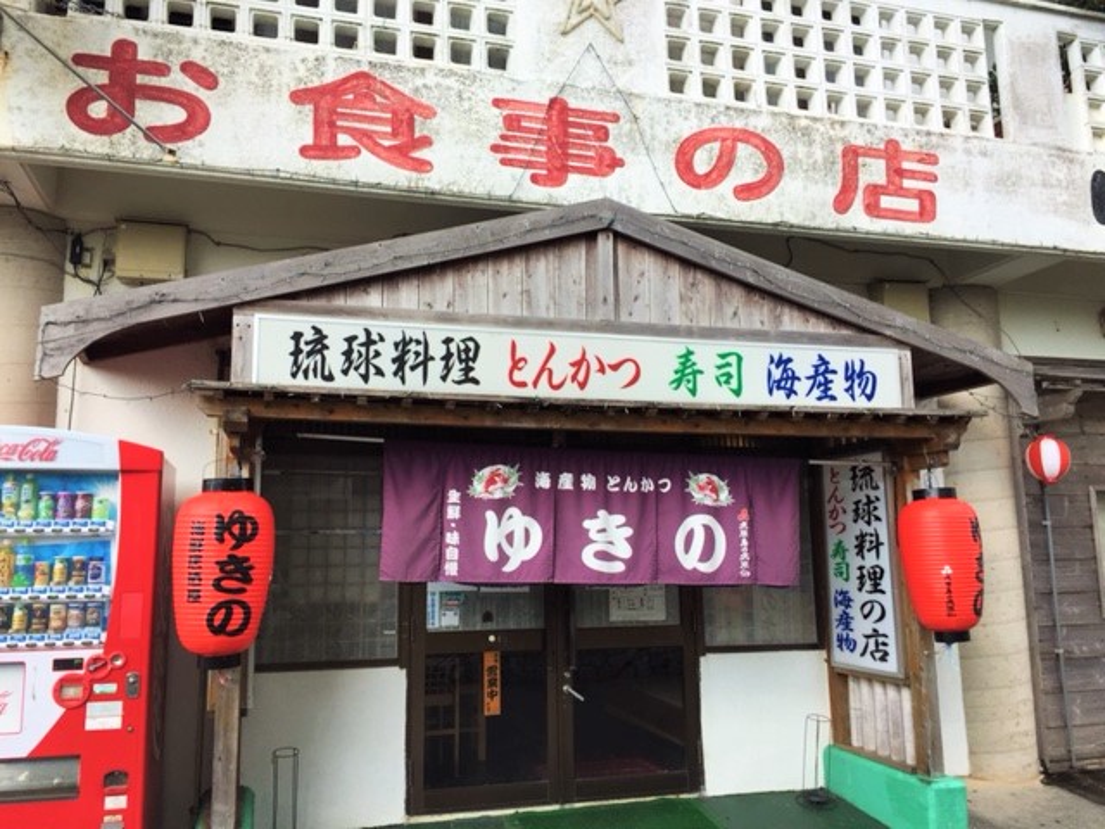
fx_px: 926
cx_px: 552
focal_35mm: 29
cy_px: 414
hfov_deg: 61.7
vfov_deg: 48.2
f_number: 2.2
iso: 32
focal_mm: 4.15
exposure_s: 1/659
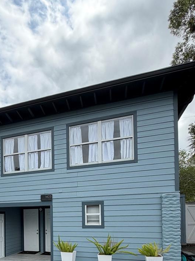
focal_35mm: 24
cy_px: 218
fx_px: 180
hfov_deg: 55.2
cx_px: 59
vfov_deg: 63.7
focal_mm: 2.22
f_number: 2.2
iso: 32
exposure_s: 1/985
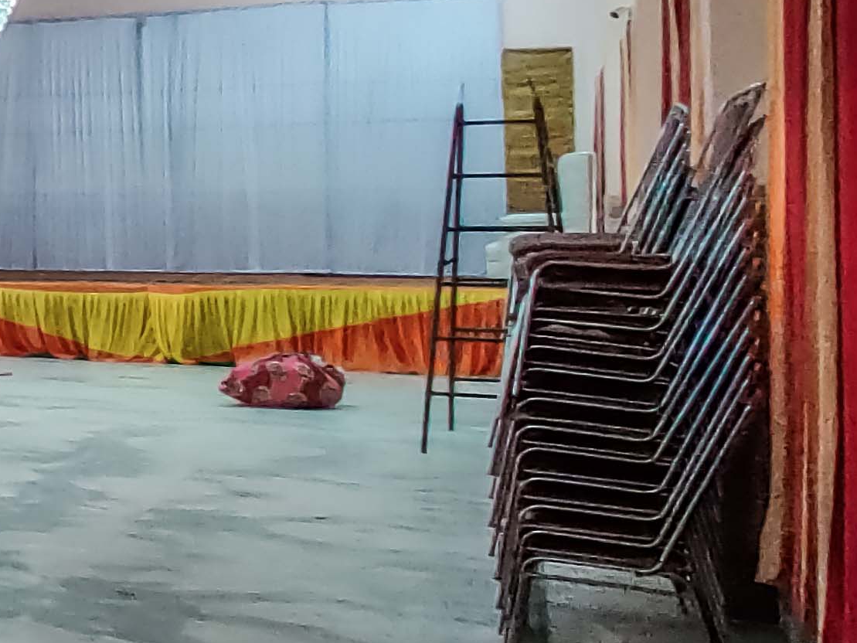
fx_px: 1337
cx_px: -828
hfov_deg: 19.8
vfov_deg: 26.6
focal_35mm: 54
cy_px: 151
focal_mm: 2.25
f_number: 2.2
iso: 800
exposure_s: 1/35
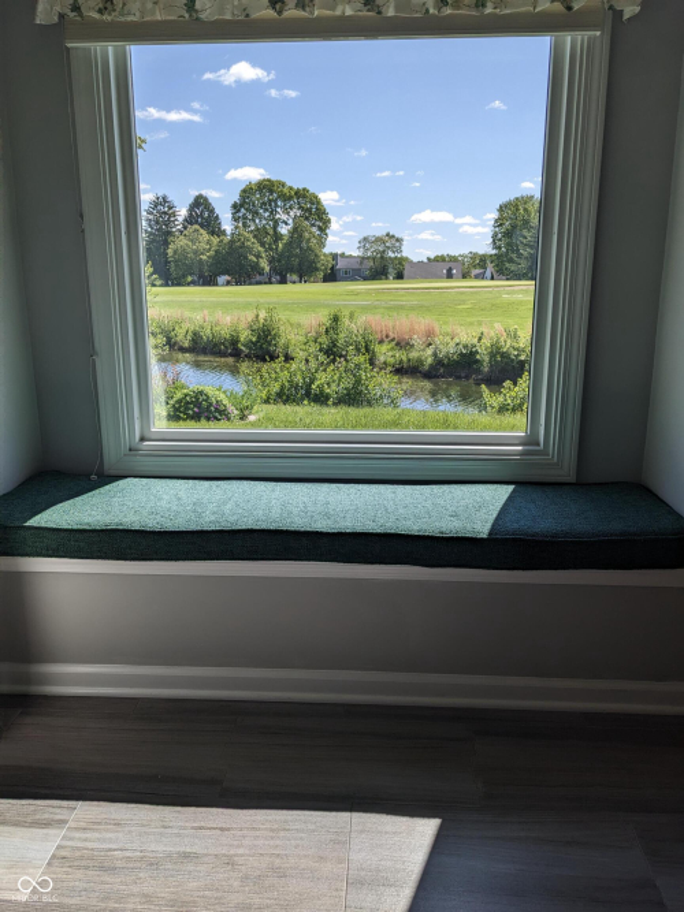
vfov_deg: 65.3
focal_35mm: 27
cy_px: 456
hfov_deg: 51.3
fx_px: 712
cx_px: 342
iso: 62
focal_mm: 4.38
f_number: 1.73
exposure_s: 1/2597
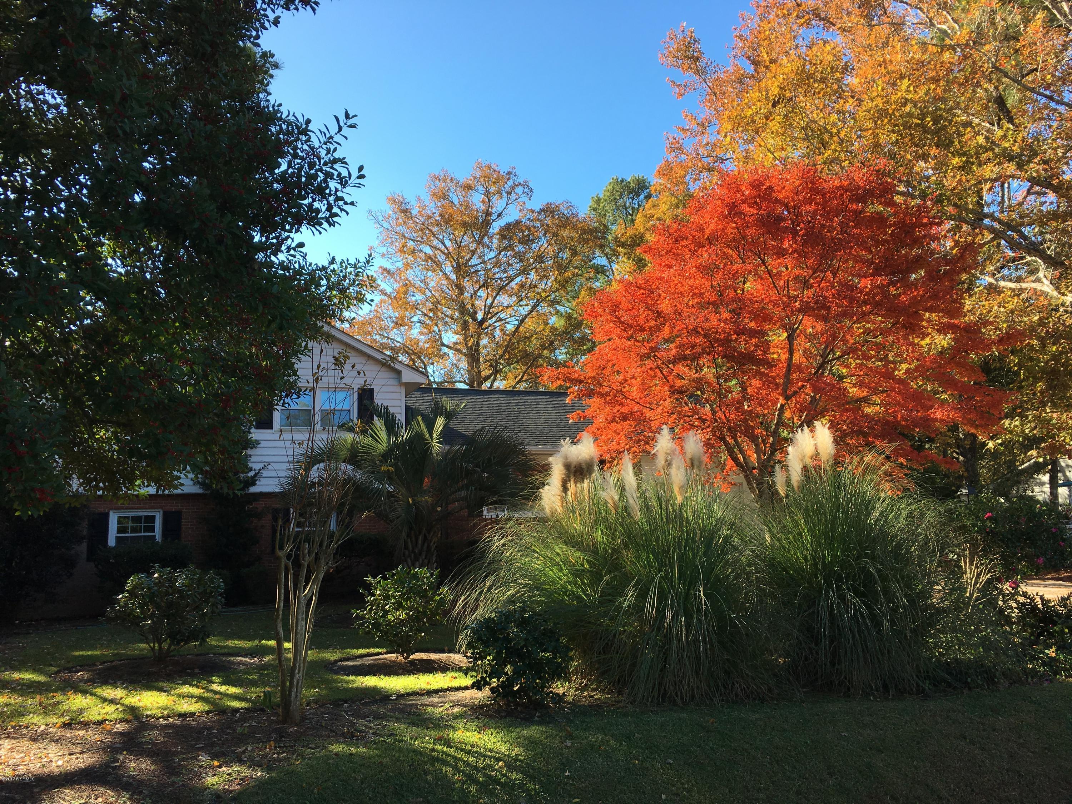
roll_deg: +0.8
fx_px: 898
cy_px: 402
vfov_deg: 48.2
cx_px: 536
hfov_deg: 61.7
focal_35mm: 29
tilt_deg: +8.0
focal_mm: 4.15
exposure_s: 1/527
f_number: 2.2
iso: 25
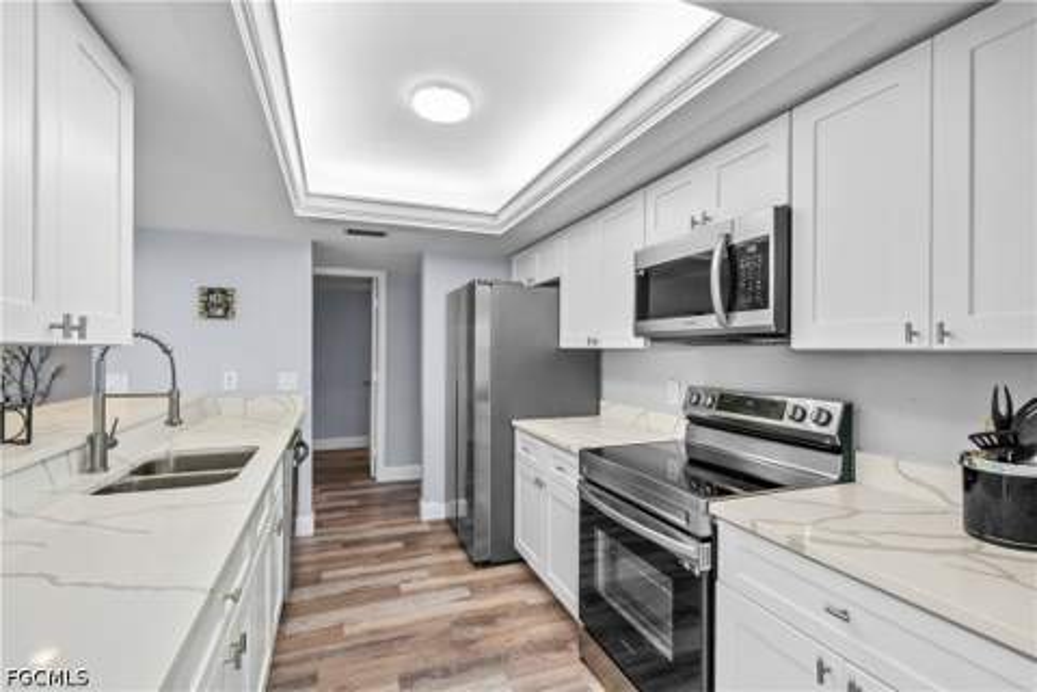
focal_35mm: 16
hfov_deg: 96.7
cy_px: 346
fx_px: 461
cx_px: 518
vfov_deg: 73.7
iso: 400
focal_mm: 16
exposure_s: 1/100
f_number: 8
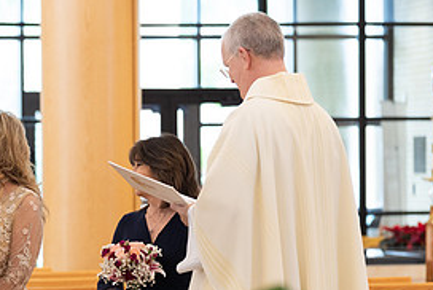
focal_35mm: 260
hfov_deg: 7.9
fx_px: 3131
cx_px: -14
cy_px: 302
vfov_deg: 5.3
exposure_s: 1/125
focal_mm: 122
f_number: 4
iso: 2500
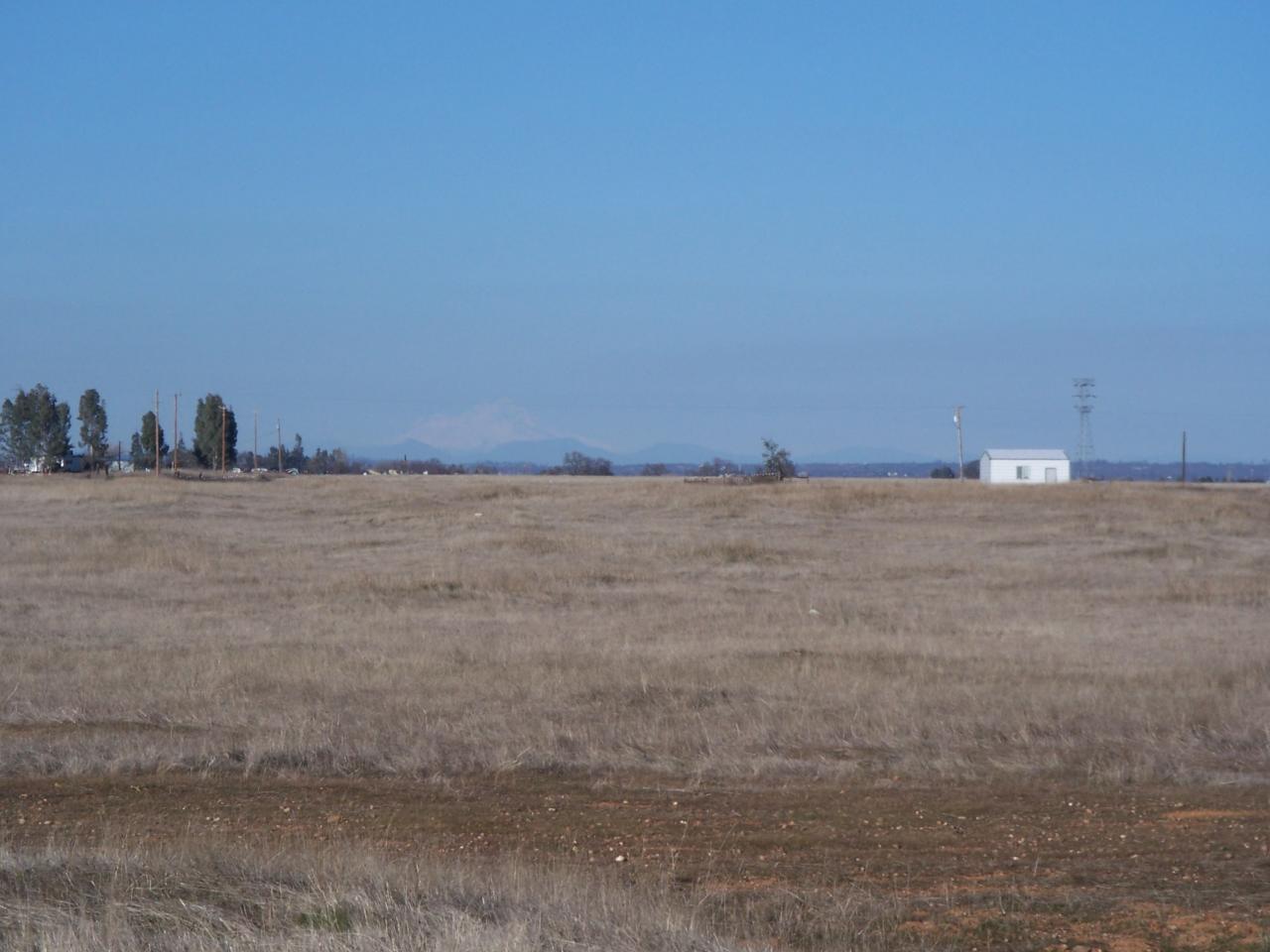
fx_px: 4293
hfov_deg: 16.8
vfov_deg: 12.7
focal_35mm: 117
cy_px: 476
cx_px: 635
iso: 64
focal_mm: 19.2
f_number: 8
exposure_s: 1/250
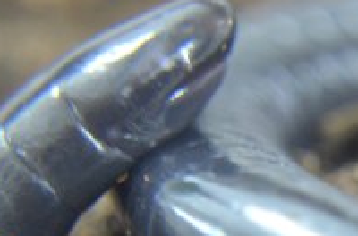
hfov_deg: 12.9
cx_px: 399
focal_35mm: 156
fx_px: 1546
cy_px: 299
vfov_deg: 8.6
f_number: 5
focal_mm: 34
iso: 3200
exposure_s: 1/15
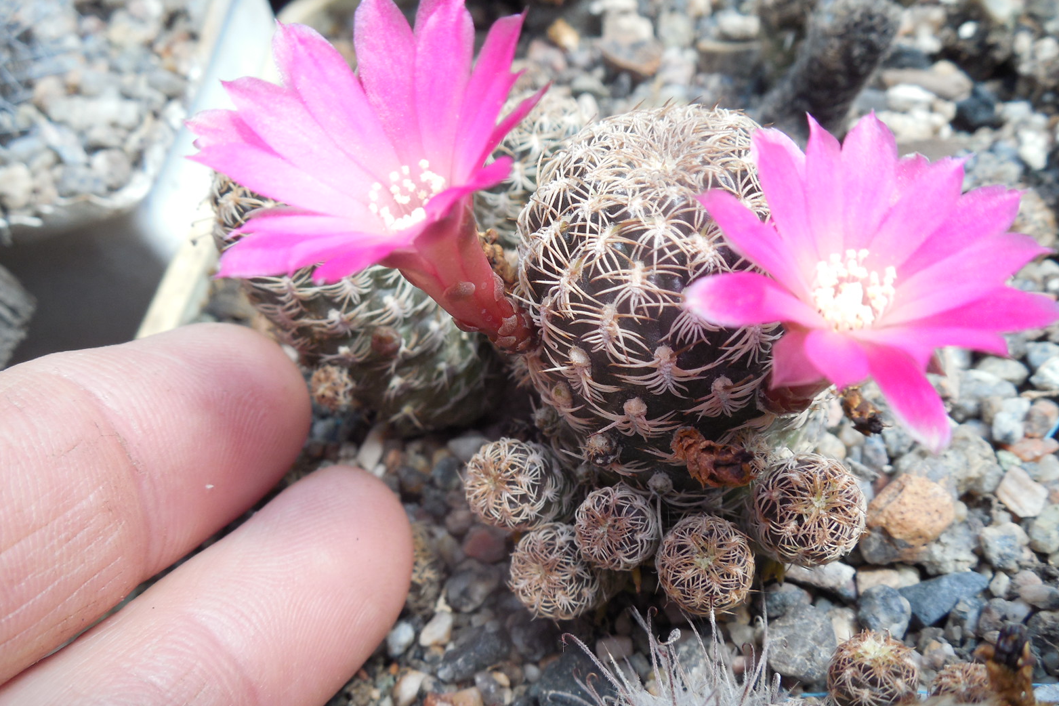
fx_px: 971
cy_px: 370
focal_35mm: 33
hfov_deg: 57.2
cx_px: 537
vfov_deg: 40.0
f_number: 3.6
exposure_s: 1/200
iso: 125
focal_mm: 5.6
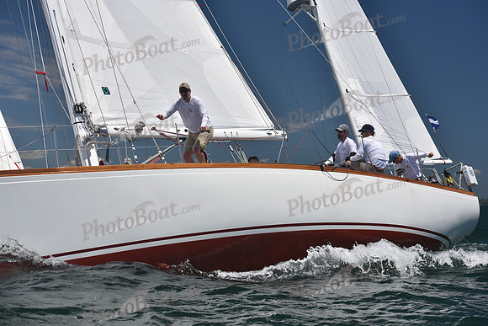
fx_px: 1220
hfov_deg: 22.6
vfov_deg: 15.2
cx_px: 244
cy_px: 163
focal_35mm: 90
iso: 200
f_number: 5.6
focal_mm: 90
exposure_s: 1/1000
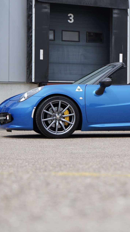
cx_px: 111
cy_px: 116
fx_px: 668
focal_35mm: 109
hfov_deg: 11.1
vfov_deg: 19.6
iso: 100
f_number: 7.1
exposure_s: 1/250
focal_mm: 69
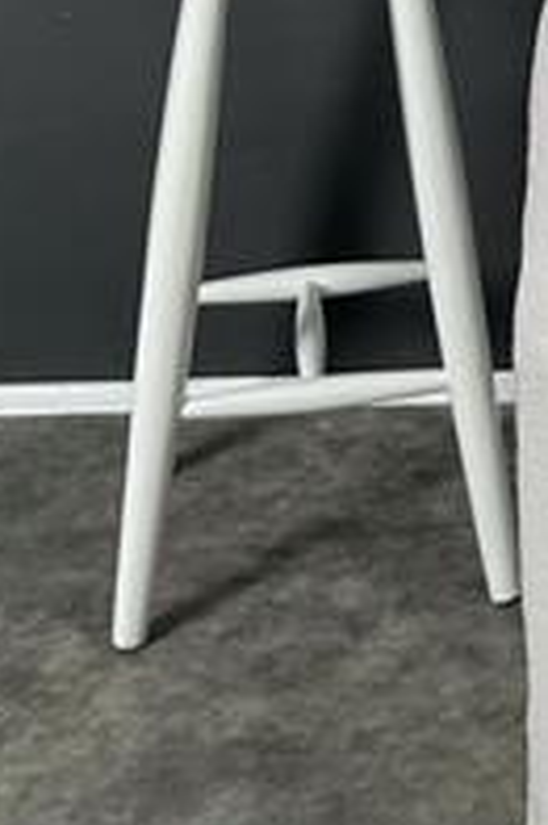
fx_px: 2722
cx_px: 977
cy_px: -632
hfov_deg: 10.8
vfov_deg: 15.1
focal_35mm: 119
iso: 80
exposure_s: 1/121
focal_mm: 6.86
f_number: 1.78
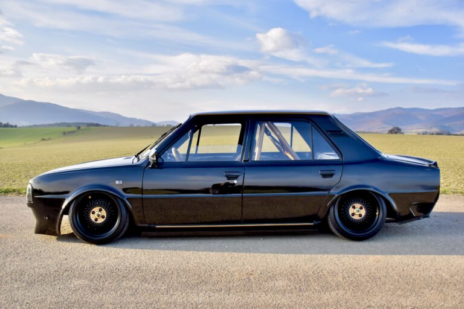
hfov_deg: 57.2
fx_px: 425
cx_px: 232
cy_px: 154
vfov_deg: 40.0
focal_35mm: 33
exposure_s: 1/2000
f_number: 4.5
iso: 640
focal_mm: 22
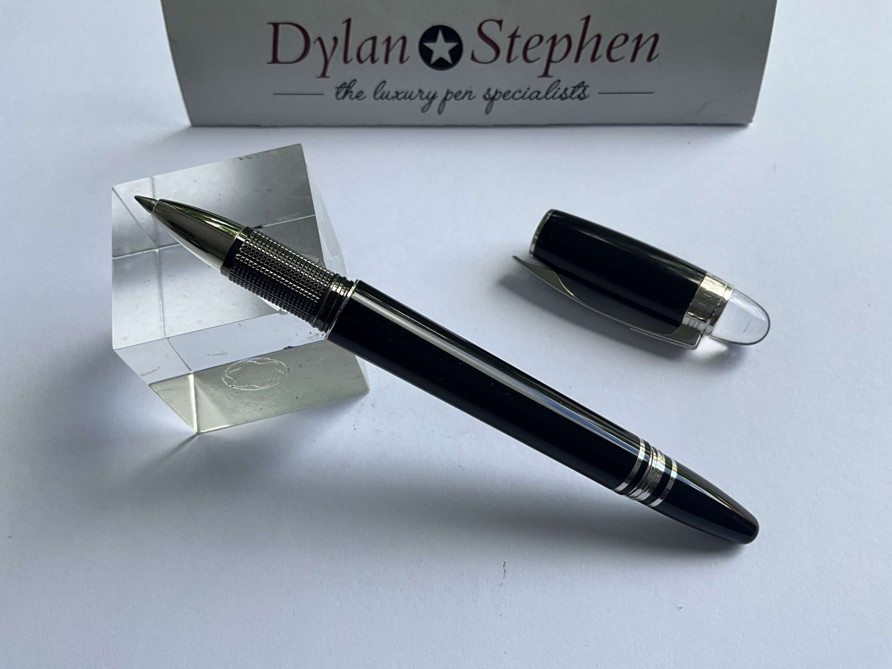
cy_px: 334
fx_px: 747
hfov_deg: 61.7
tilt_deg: -60.6
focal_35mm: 29
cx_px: 446
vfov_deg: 48.2
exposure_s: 1/145
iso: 20
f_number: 1.8
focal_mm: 3
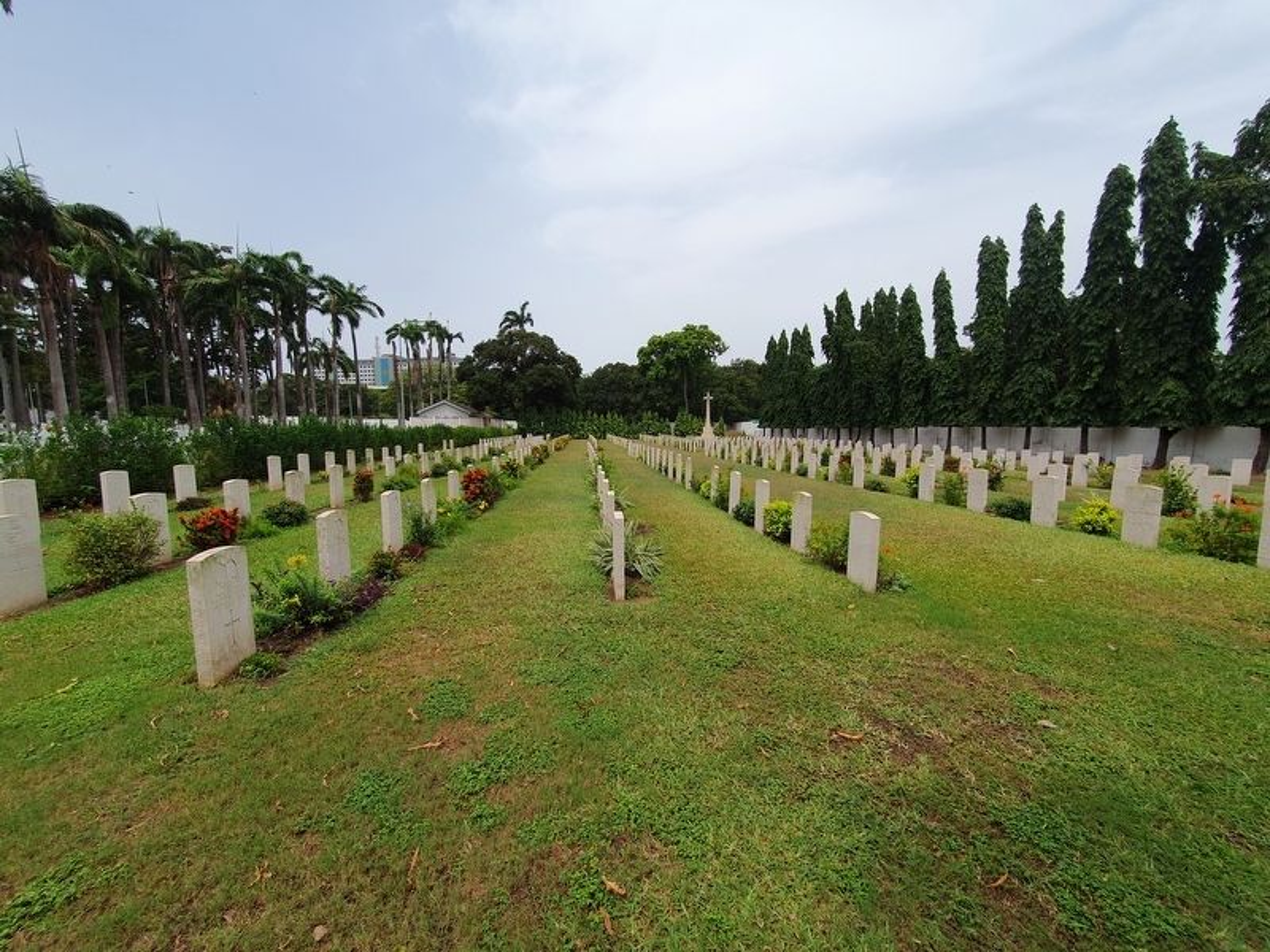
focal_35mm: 13
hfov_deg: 106.2
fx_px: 477
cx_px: 635
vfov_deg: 89.9
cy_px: 476
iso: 50
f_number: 2.2
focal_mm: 1.8
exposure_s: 1/876
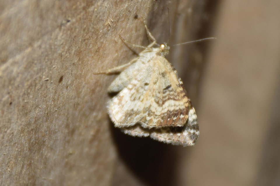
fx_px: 1633
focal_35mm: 210
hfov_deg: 9.8
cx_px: 140
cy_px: 93
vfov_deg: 6.5
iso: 320
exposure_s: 1/60
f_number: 7.1
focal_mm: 140
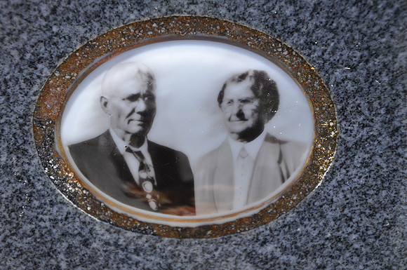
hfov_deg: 19.5
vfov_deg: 13.0
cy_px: 135
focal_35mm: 105
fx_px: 1185
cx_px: 204
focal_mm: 70
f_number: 7.1
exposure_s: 1/200
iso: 200
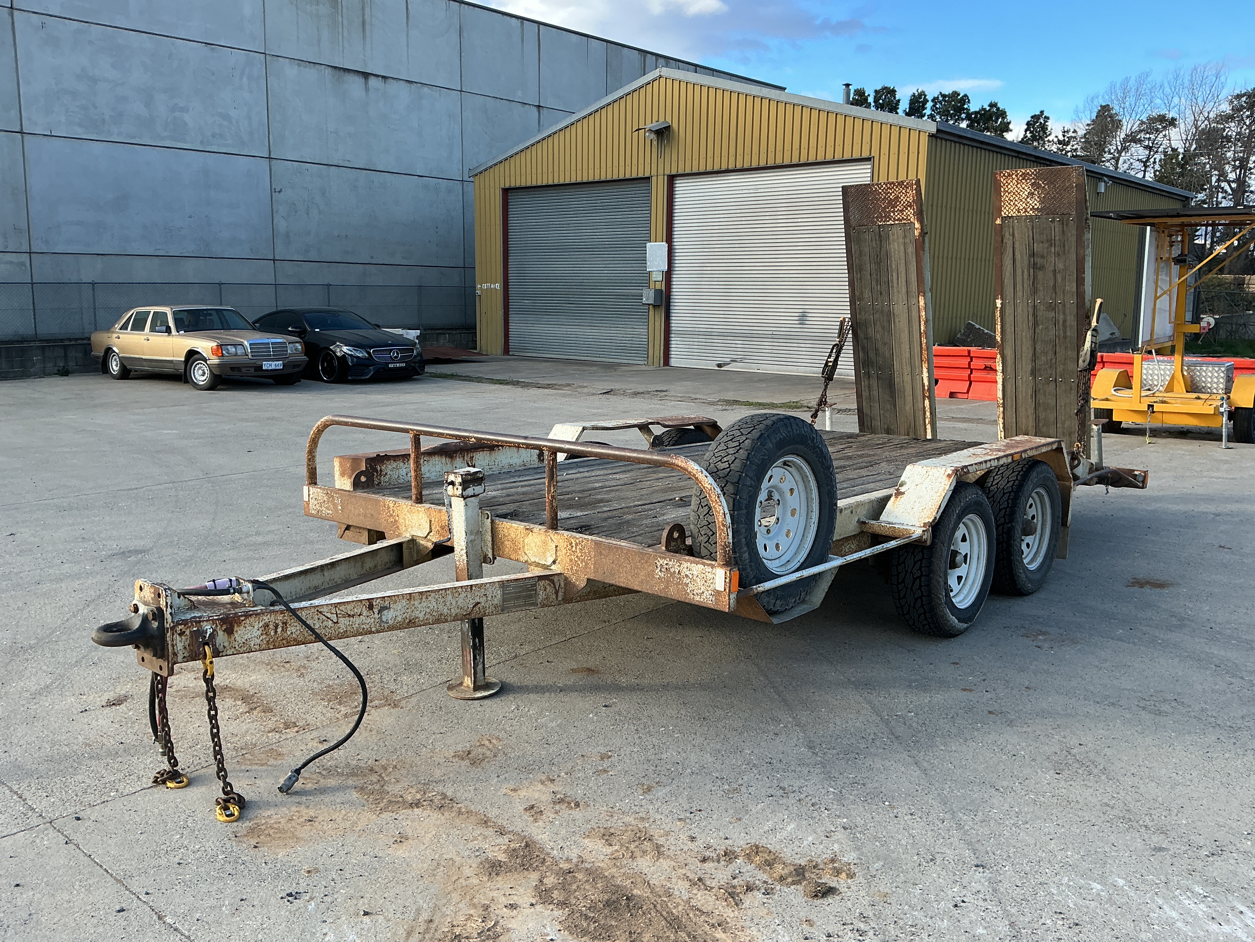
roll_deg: -1.2
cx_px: 628
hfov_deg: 61.7
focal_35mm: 29
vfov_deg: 48.2
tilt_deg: -9.8
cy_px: 471
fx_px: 1051
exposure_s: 1/412
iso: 25
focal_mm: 3
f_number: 1.8
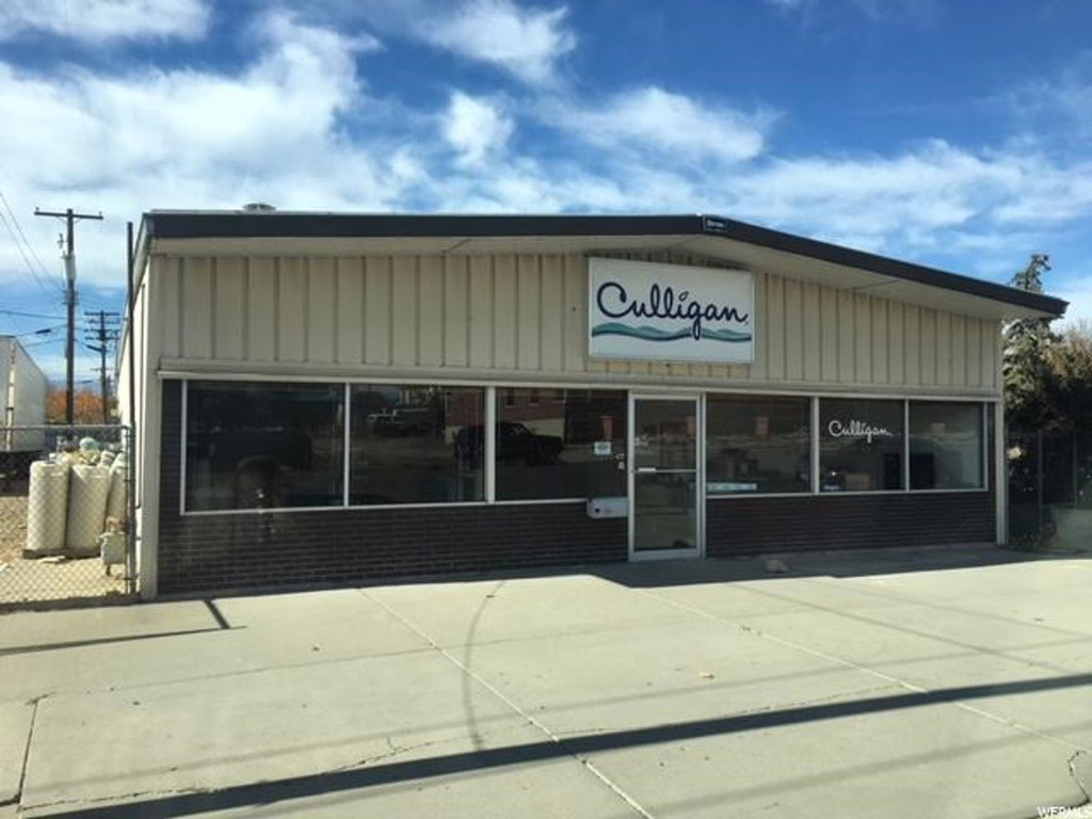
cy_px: 410
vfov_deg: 48.2
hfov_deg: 61.7
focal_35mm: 29
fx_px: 915
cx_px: 546
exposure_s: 1/1166
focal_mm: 4.15
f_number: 2.2
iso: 25
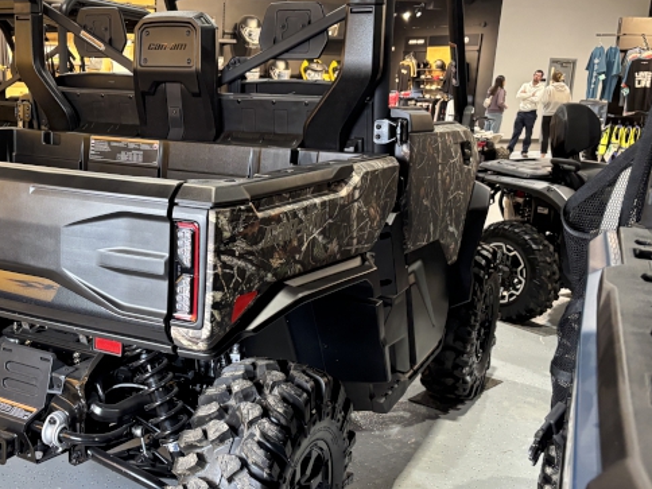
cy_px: 271
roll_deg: -1.4
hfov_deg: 42.1
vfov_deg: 33.6
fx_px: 810
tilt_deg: -12.7
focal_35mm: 43
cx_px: 140
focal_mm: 5.96
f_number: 1.6
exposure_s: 1/60
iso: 320
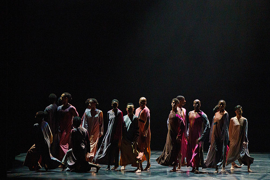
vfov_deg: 6.9
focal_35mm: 198
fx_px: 1484
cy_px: 91
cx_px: 124
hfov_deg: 10.4
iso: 6400
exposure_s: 1/250
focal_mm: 175
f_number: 5.6
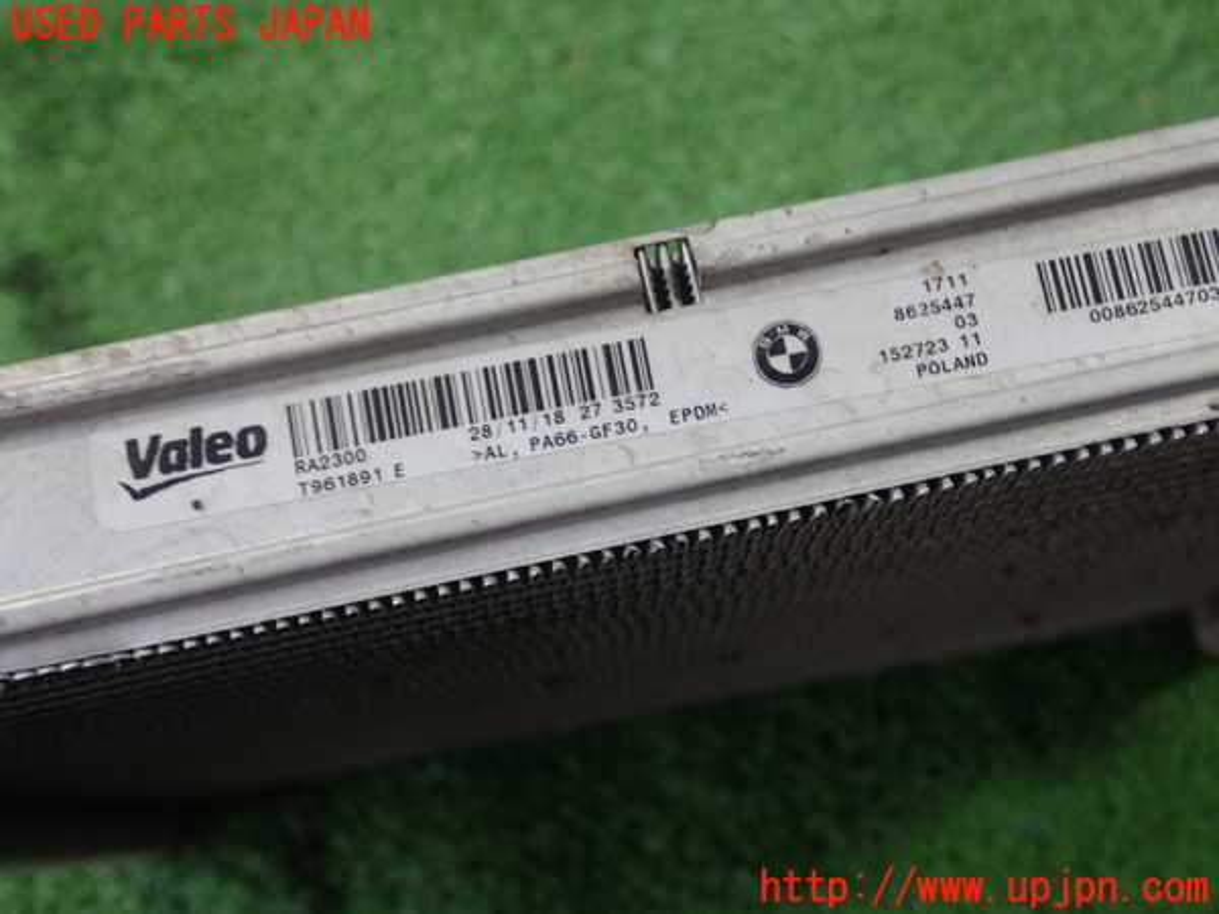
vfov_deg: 31.5
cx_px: 610
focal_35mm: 46
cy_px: 457
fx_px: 1620
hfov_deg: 41.2
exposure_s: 1/50
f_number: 3.1
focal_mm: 8.41
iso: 200
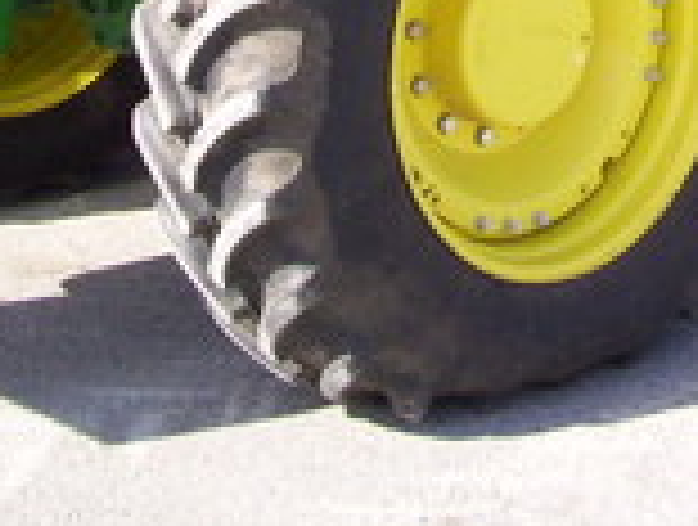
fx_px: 2264
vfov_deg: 12.4
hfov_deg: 17.5
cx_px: 486
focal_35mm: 112
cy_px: -333
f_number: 5.6
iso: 80
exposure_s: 1/125
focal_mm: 5.7
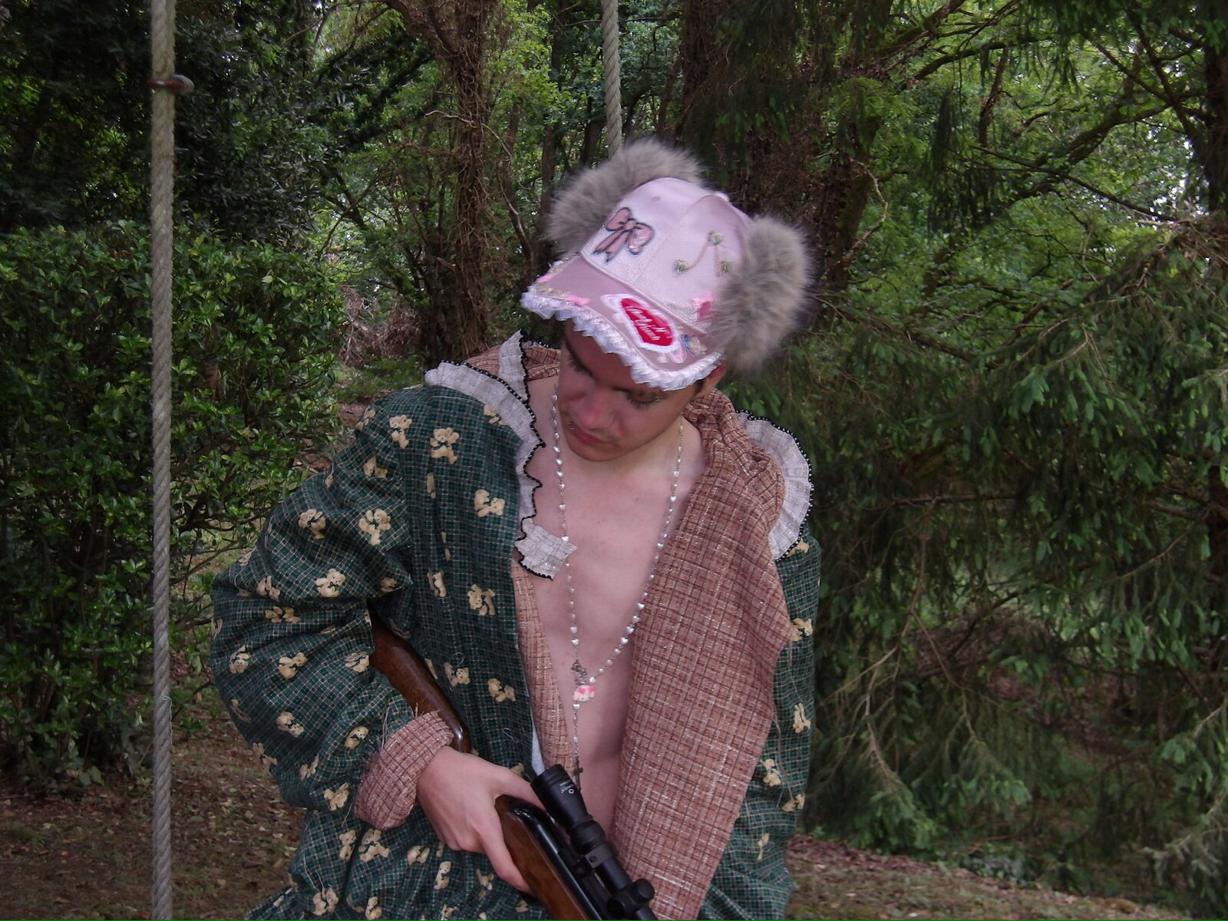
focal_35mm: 53
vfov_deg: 27.5
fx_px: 1880
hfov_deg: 36.2
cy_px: 460
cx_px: 614
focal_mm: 9.4
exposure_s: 1/60
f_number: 4.2
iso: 200
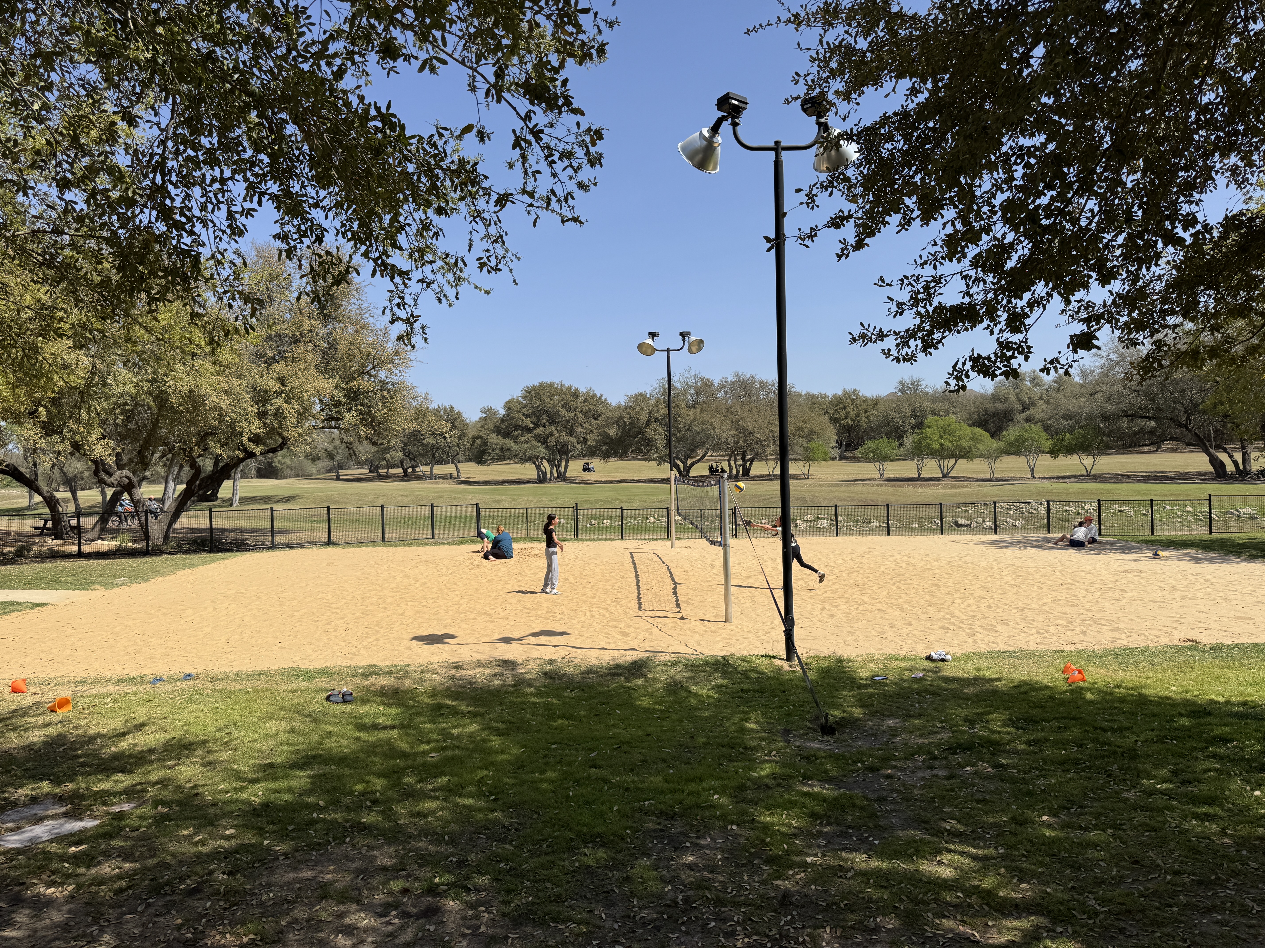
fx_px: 877
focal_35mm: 24
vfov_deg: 56.8
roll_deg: +2.3
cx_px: 632
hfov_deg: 71.6
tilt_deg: +0.1
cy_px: 474
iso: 80
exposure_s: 1/5814
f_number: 1.78
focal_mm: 6.76
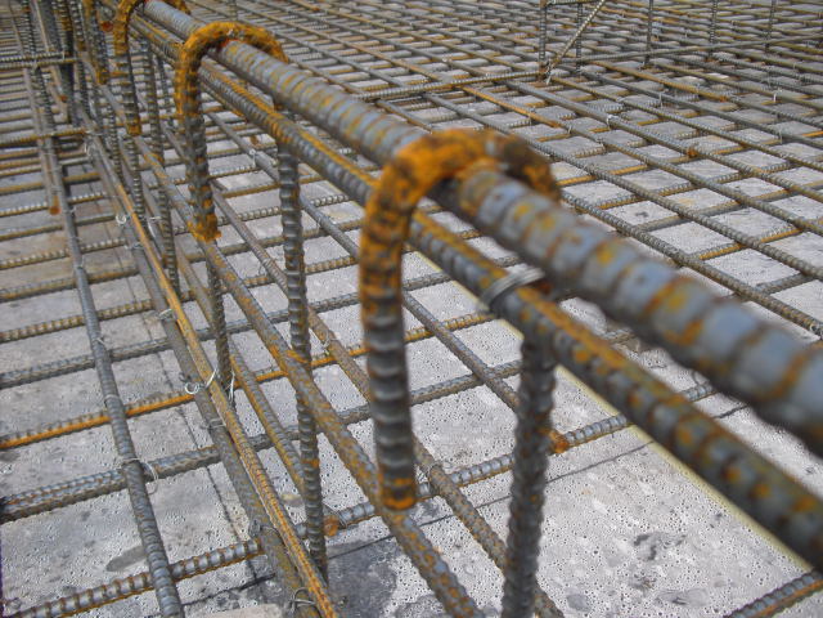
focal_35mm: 36
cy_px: 309
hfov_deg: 51.4
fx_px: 856
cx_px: 412
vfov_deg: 39.7
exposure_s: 1/100
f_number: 7.8
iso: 100
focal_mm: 6.3
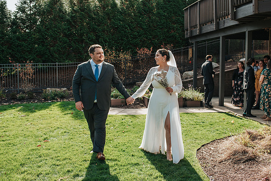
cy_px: 91
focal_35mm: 40
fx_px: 301
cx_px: 150
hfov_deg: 48.3
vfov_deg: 33.4
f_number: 3.5
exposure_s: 1/1250
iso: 320
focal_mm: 35
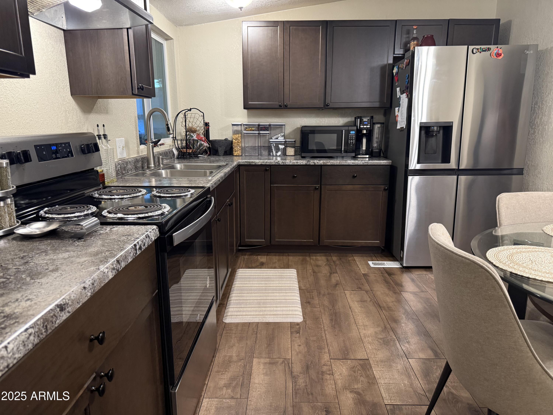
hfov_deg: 71.6
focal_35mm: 24
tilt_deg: -12.3
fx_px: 383
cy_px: 208
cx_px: 276
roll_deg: +0.3
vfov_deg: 56.8
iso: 400
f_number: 1.78
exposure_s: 1/60
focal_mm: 6.76
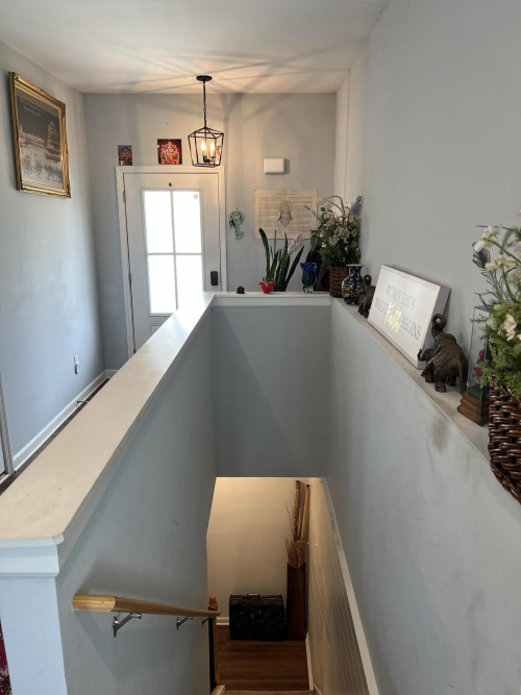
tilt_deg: -14.0
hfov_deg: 53.0
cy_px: 348
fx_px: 522
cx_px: 260
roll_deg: -0.4
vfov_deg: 67.3
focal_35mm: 26
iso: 100
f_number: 1.5
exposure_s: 1/120
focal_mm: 5.7
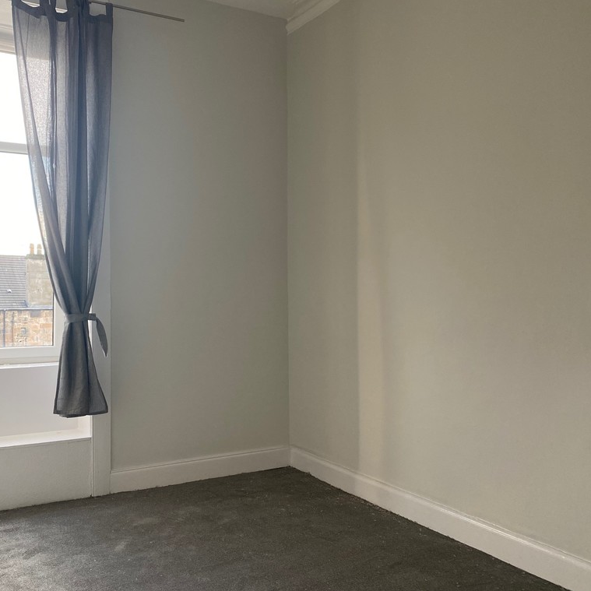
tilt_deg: +0.8
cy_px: 298
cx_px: 218
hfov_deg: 51.9
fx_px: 599
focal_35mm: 31
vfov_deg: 52.5
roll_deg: +0.2
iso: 125
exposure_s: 1/121
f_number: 1.8
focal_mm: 4.25
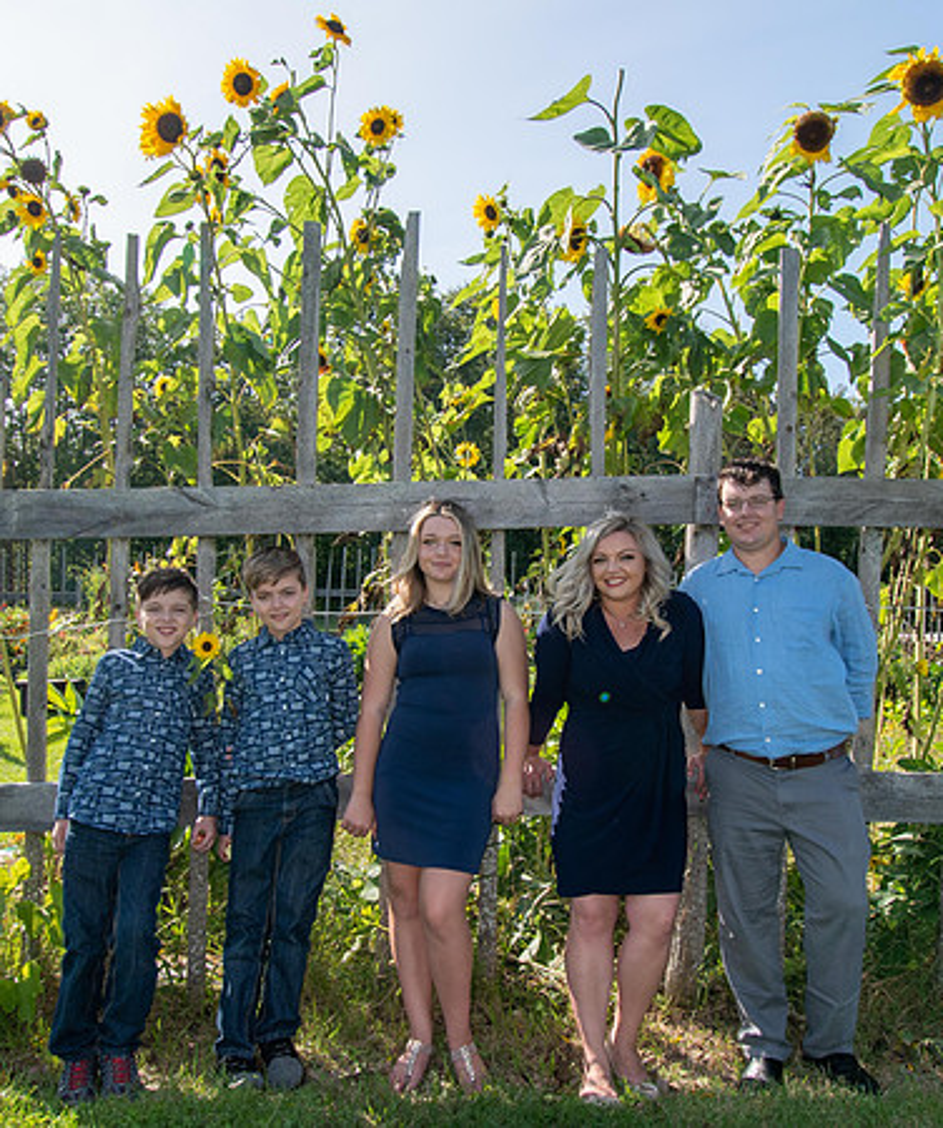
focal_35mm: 30
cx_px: 502
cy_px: 607
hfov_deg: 49.9
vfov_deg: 58.2
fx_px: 1013
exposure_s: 1/200
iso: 100
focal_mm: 11.5
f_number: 9
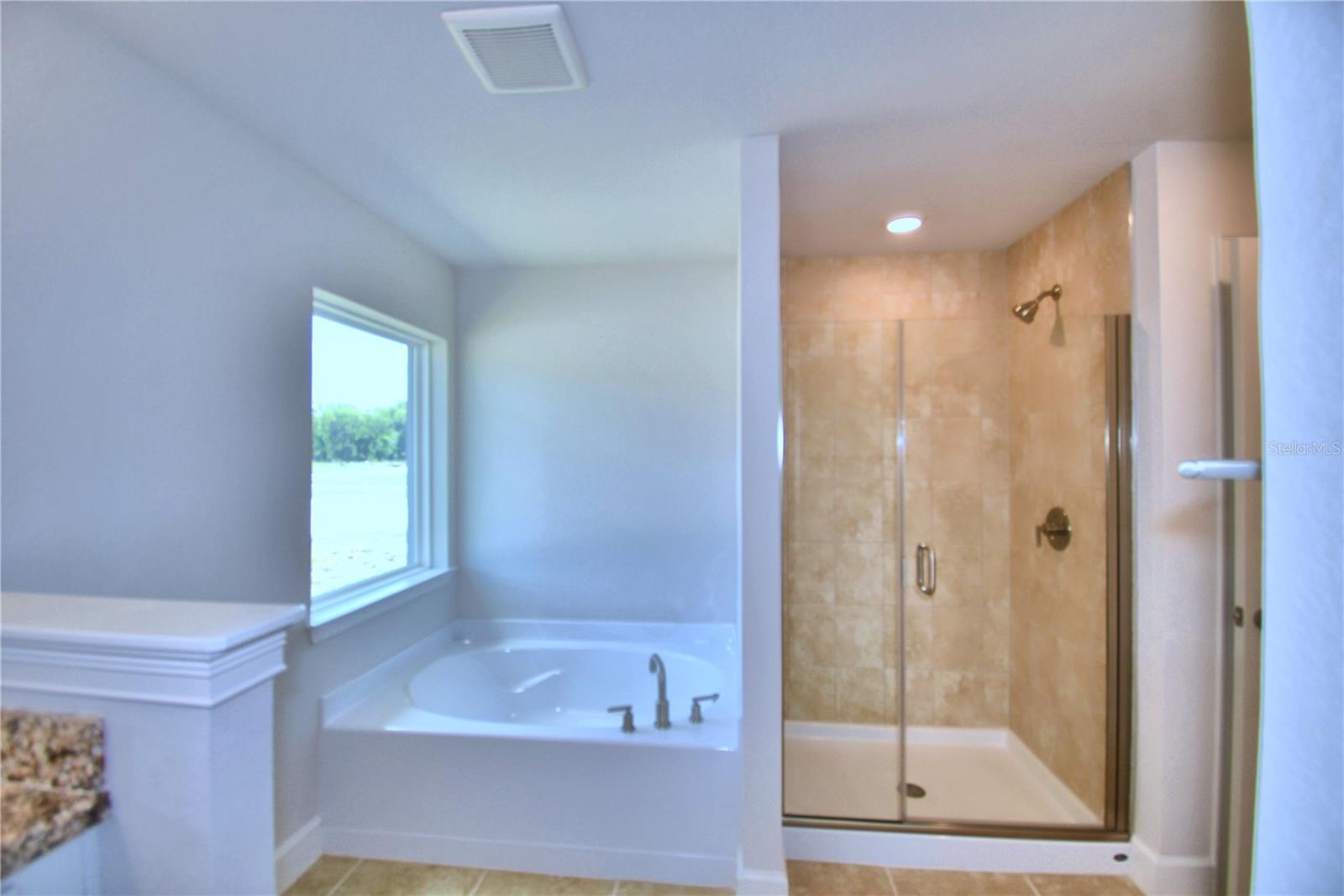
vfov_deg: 77.3
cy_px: 448
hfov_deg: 100.4
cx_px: 672
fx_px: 560
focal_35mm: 15
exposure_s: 1/100
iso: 100
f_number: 4.5
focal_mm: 10
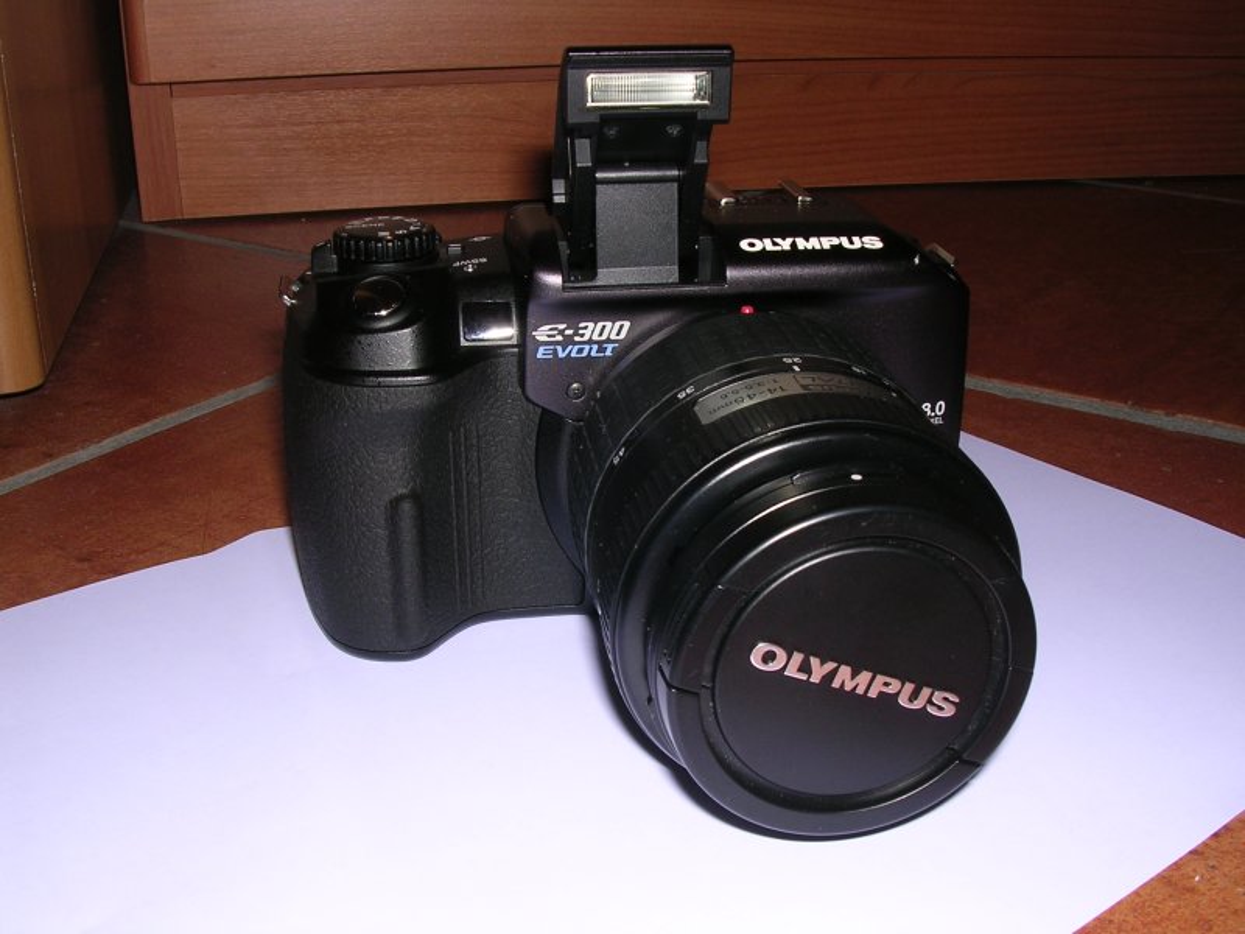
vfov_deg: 35.1
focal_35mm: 41
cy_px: 467
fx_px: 1475
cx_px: 622
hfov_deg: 45.8
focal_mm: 6.2
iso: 100
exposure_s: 1/60.1
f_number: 5.8
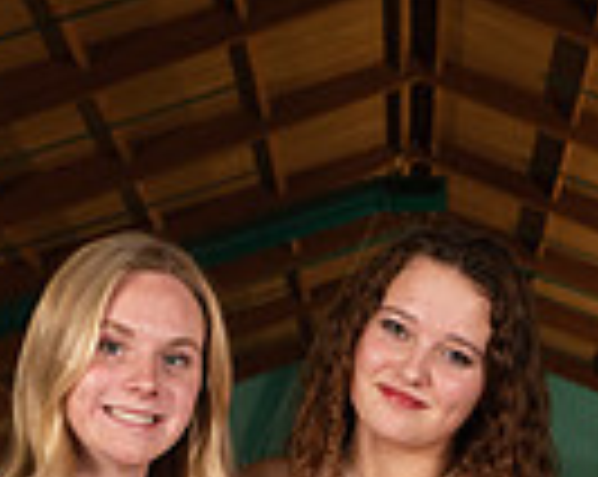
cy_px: 1008
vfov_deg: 9.7
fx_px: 2580
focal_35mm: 146
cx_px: 427
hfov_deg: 13.2
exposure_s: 1/250
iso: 800
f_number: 7.1
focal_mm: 46
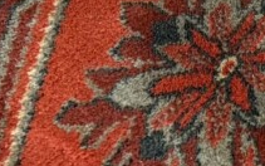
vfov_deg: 8.3
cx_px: 191
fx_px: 1047
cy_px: -231
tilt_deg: -41.2
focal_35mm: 145
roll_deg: +0.6
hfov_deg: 14.4
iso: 400
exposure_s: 1/50
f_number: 1.78
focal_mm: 6.76
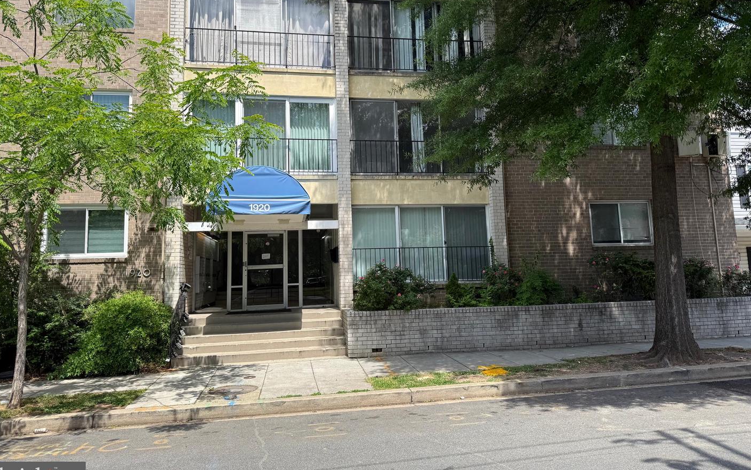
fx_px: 532
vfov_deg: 47.5
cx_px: 376
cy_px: 204
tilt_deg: +7.8
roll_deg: +1.8
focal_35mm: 26
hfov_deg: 70.4
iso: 80
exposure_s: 1/2053
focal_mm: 6.76
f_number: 1.78
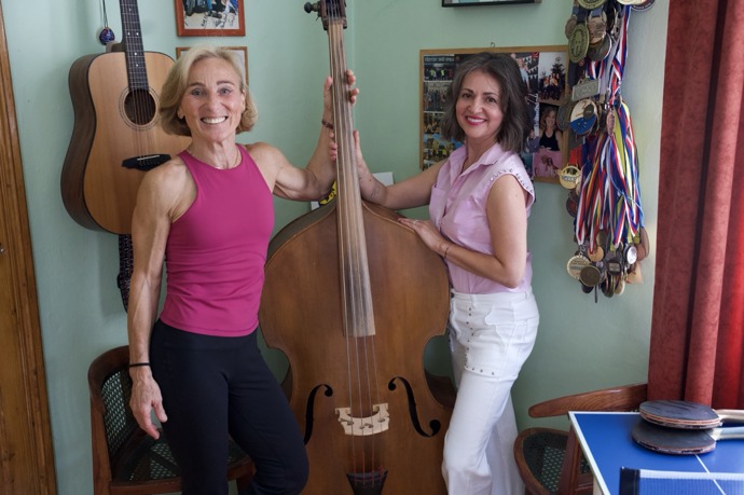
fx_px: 826
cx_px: 372
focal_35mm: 40
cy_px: 248
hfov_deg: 48.5
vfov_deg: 33.4
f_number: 4
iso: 6400
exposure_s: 1/160
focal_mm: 40
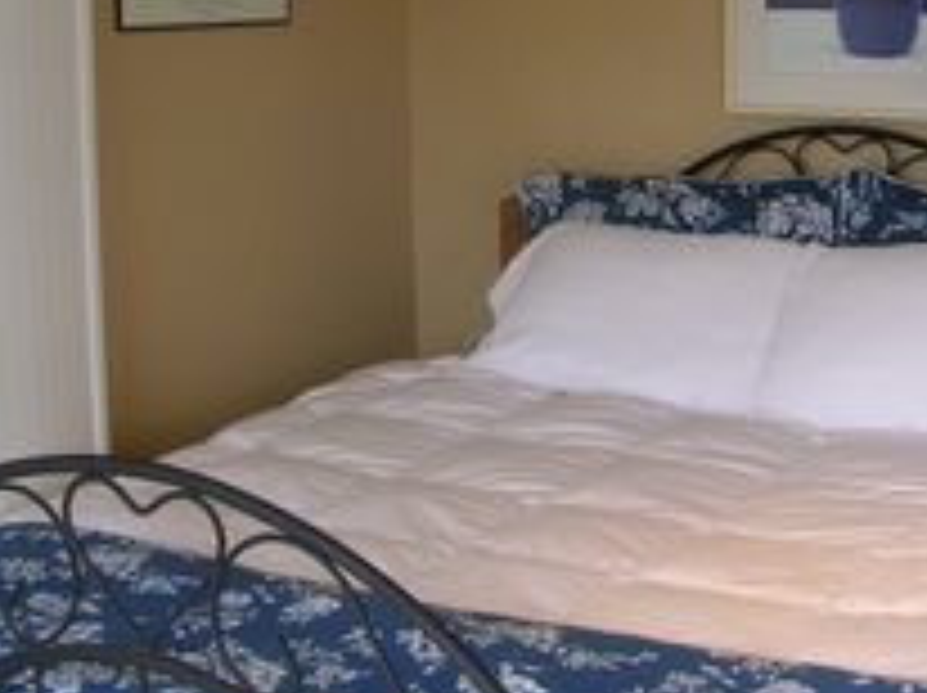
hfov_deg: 28.1
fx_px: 1819
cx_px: 711
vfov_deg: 21.5
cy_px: 225
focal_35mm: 68
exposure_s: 1/44.8
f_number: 2.8
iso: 50
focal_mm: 5.8
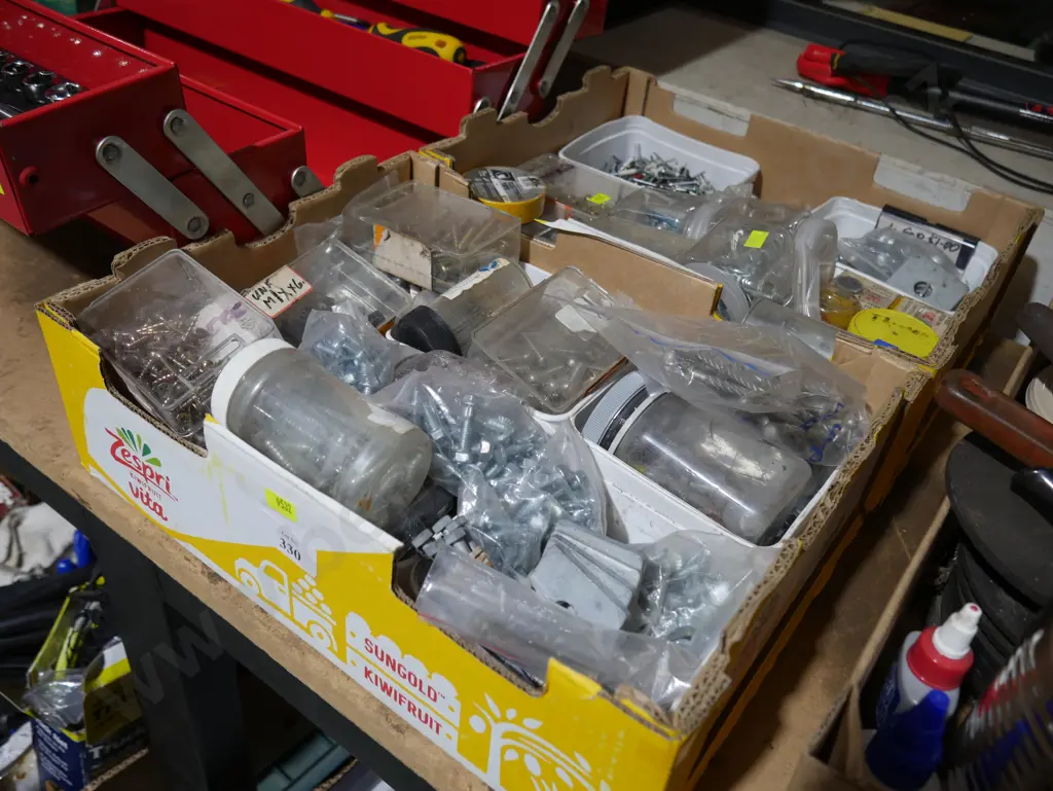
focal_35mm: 28
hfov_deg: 63.4
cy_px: 396
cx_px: 526
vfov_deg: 49.8
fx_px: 852
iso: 320
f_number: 3.5
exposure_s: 1/60
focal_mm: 14
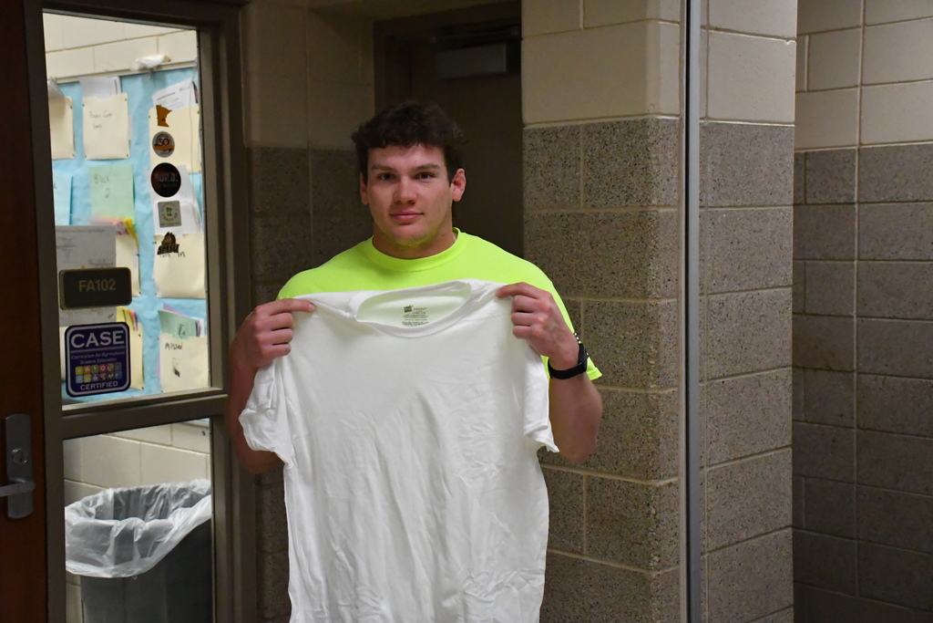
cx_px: 466
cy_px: 312
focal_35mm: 51
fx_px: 1322
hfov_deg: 38.9
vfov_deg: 26.5
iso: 10000
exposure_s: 1/1000
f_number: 4.2
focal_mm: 34
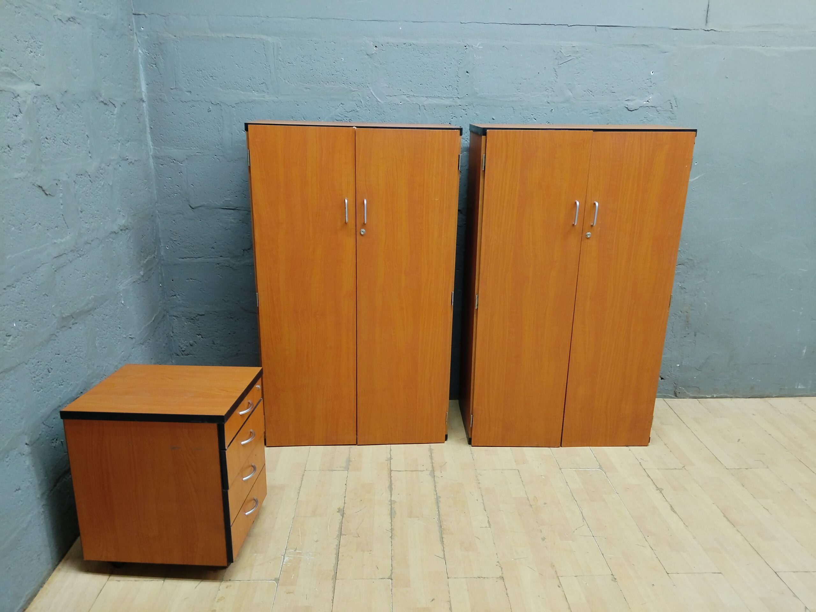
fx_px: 613
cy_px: 306
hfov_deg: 67.3
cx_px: 408
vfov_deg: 53.1
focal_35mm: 26
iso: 672
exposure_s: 1/20
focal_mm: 4.25
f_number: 1.8
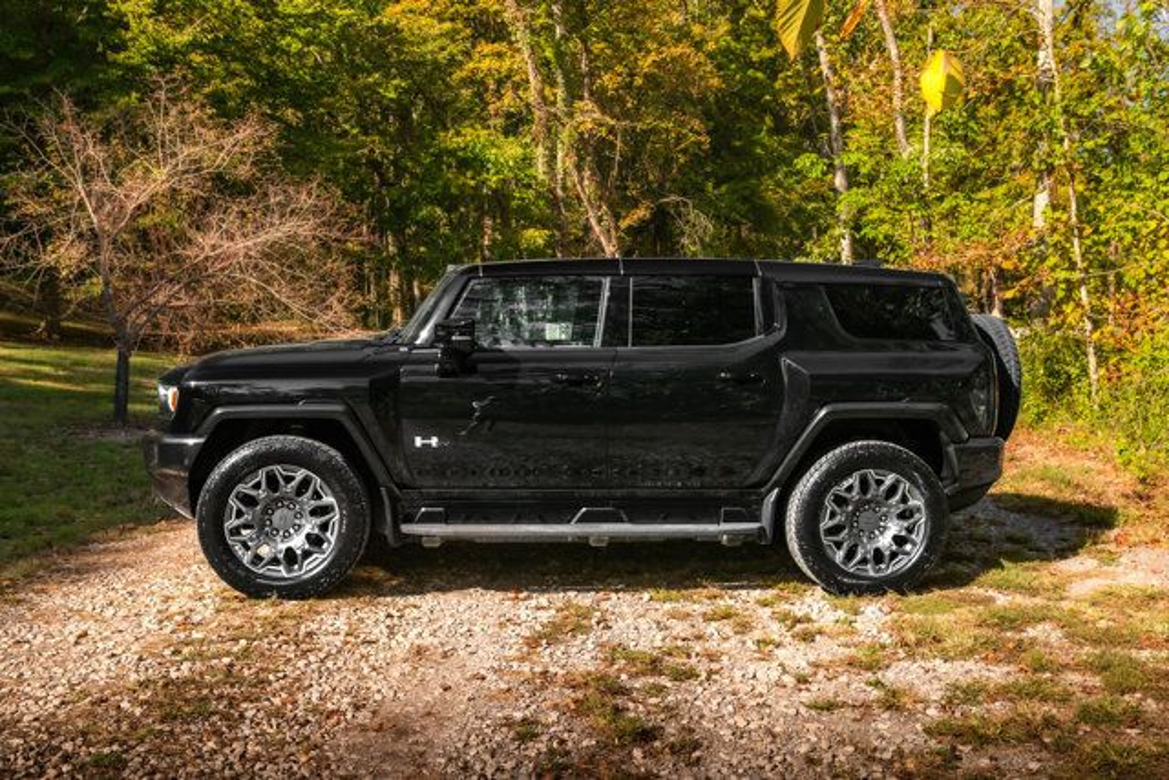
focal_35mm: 37
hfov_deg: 52.3
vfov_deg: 36.3
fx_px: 1190
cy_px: 379
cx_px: 584
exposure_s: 1/400
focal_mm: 35
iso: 400
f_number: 7.1
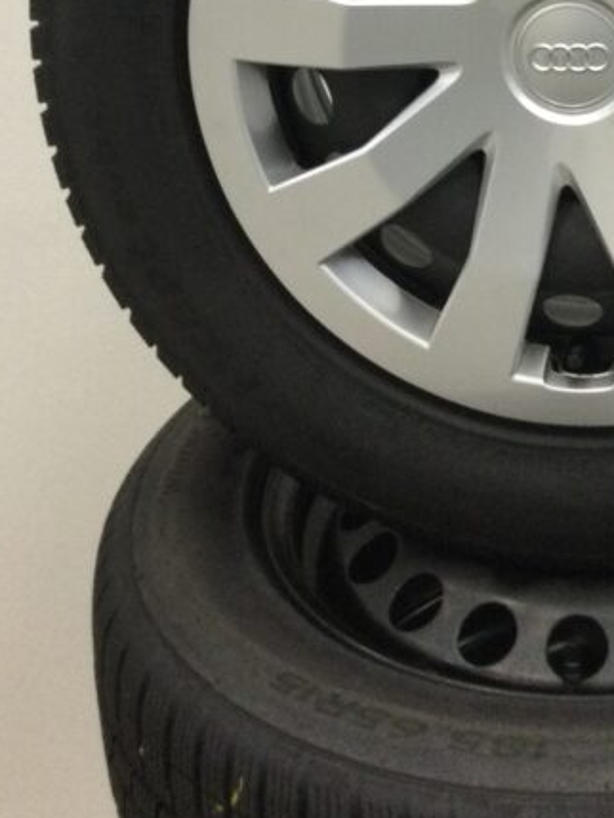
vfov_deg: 24.6
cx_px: 603
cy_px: -72
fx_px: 1749
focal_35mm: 74
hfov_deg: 19.4
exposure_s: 1/33
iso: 160
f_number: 2.4
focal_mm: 3.3
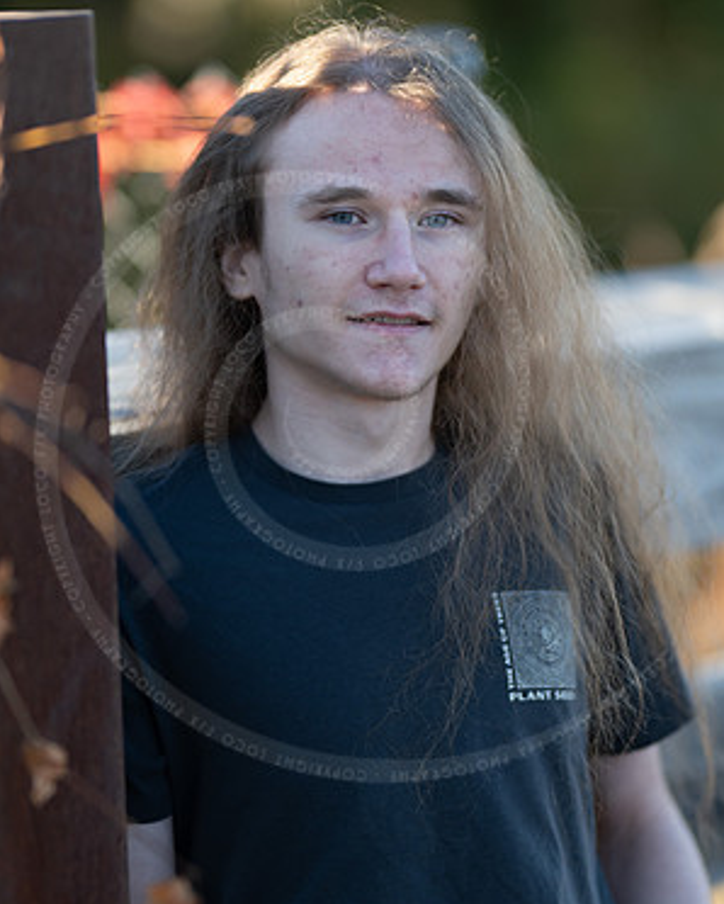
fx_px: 3854
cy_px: 467
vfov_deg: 13.4
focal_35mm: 144
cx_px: 362
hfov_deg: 10.7
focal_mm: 85
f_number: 1.2
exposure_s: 1/800
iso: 64
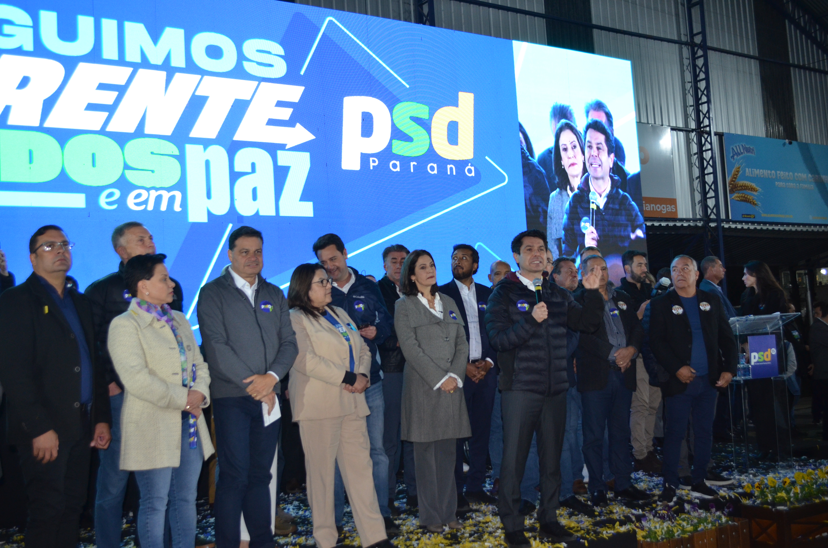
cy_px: 274
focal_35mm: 39
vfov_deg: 34.1
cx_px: 414
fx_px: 895
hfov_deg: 49.6
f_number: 4.2
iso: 800
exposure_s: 1/60
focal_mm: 26
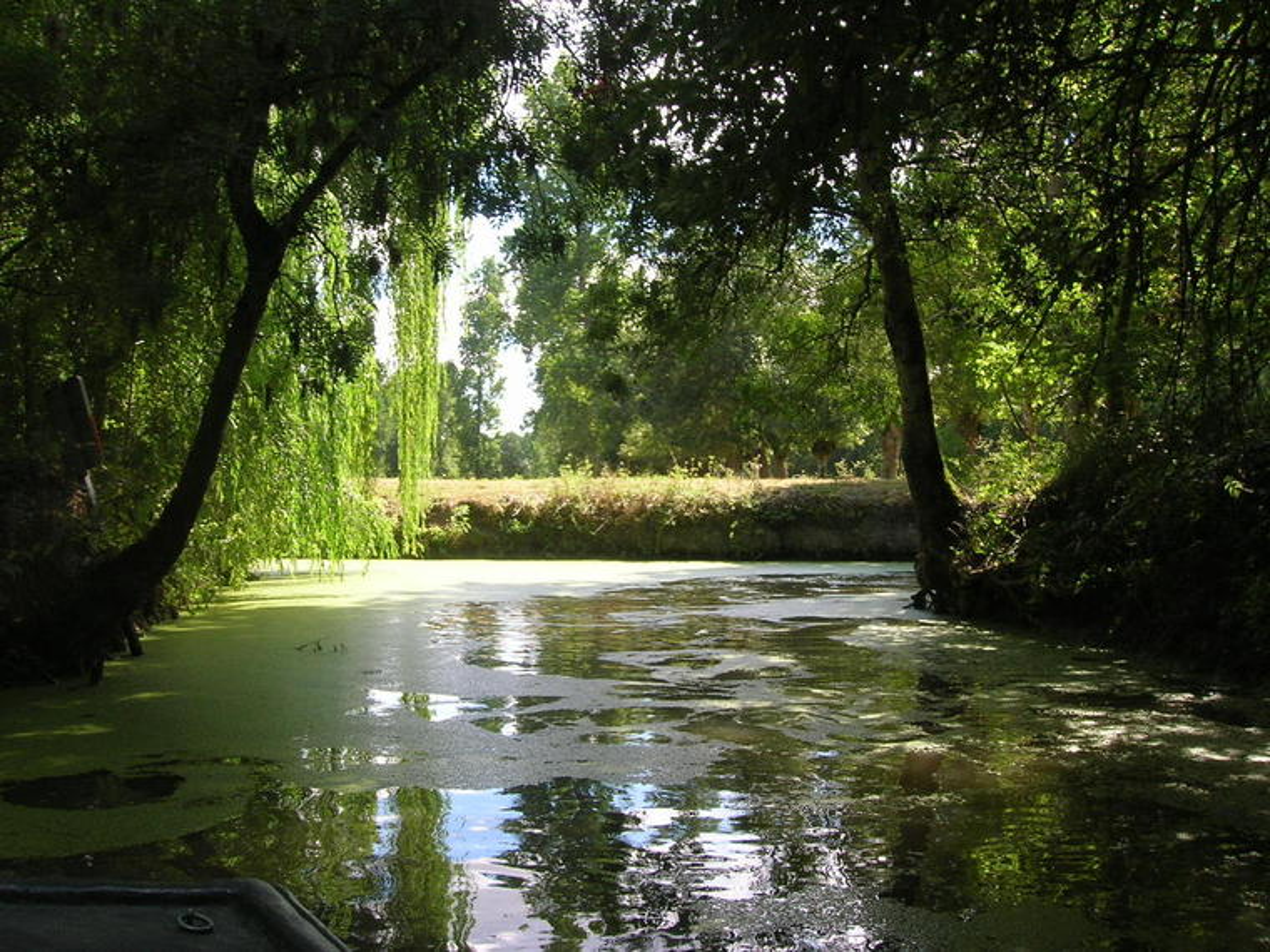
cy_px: 476
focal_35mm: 34
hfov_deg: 54.0
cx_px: 635
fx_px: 1247
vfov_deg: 41.8
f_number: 4.9
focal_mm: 5.7
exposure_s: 1/86.4
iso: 50
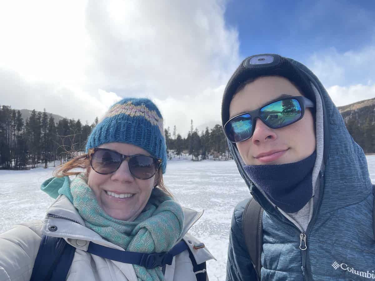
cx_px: 188
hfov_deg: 73.9
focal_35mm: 23
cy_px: 140
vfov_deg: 58.9
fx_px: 249
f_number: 2.2
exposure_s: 1/351
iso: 25
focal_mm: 2.71
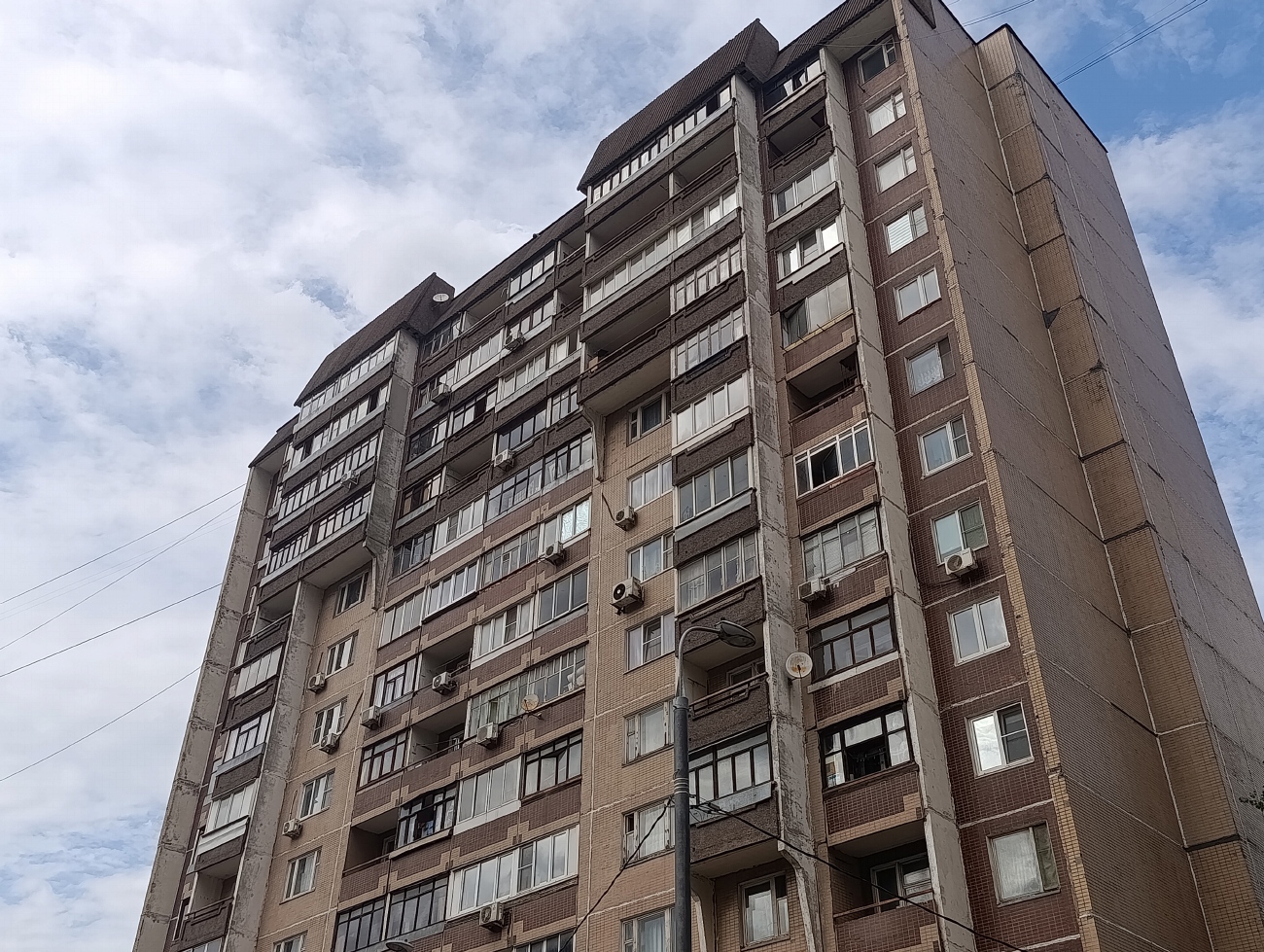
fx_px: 1280
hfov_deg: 52.6
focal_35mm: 35
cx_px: 632
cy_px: 476
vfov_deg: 40.8
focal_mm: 6.11
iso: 50
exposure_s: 1/541
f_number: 1.7
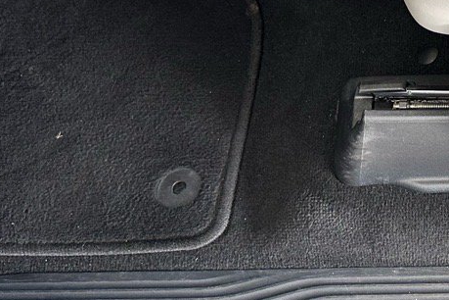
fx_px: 1085
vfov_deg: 15.6
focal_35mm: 87
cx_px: 506
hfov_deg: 22.0
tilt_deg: -53.7
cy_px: 47
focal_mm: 6.86
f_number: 1.78
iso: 200
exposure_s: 1/60
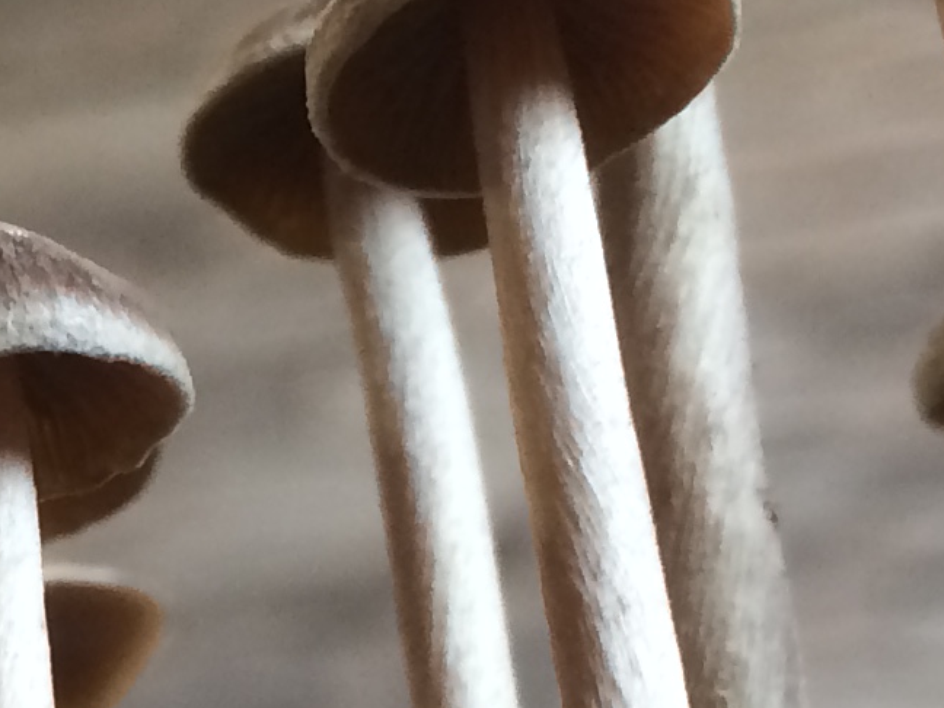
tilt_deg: +20.5
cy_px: 1018
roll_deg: +1.4
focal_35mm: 146
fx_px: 3982
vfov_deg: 9.9
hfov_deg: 12.9
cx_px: -401
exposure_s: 1/33
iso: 125
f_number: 2.2
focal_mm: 4.15
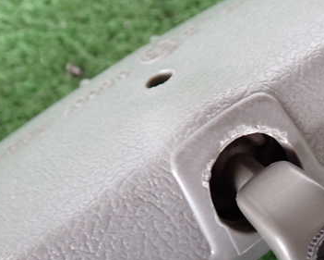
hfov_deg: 30.8
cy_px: 163
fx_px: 576
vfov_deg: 25.3
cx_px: 249
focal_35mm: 60
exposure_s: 1/40
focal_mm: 6.37
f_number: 2.5
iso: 320
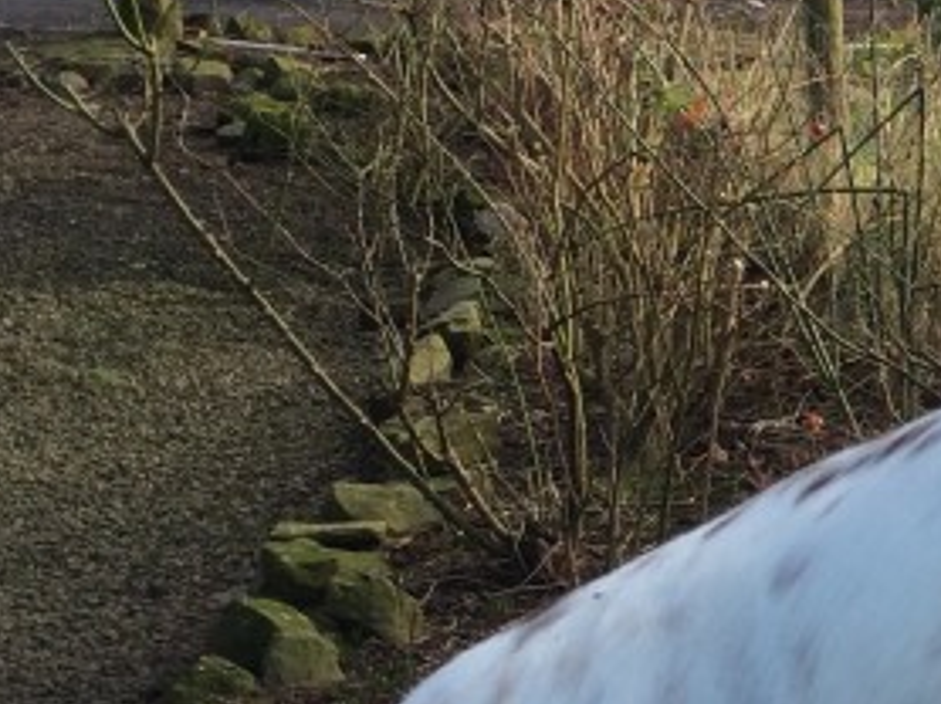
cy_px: 328
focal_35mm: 107
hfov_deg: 17.1
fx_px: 2906
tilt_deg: -10.8
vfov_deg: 13.8
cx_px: 1283
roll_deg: -1.3
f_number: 2.2
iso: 32
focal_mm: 4.15
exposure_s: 1/266
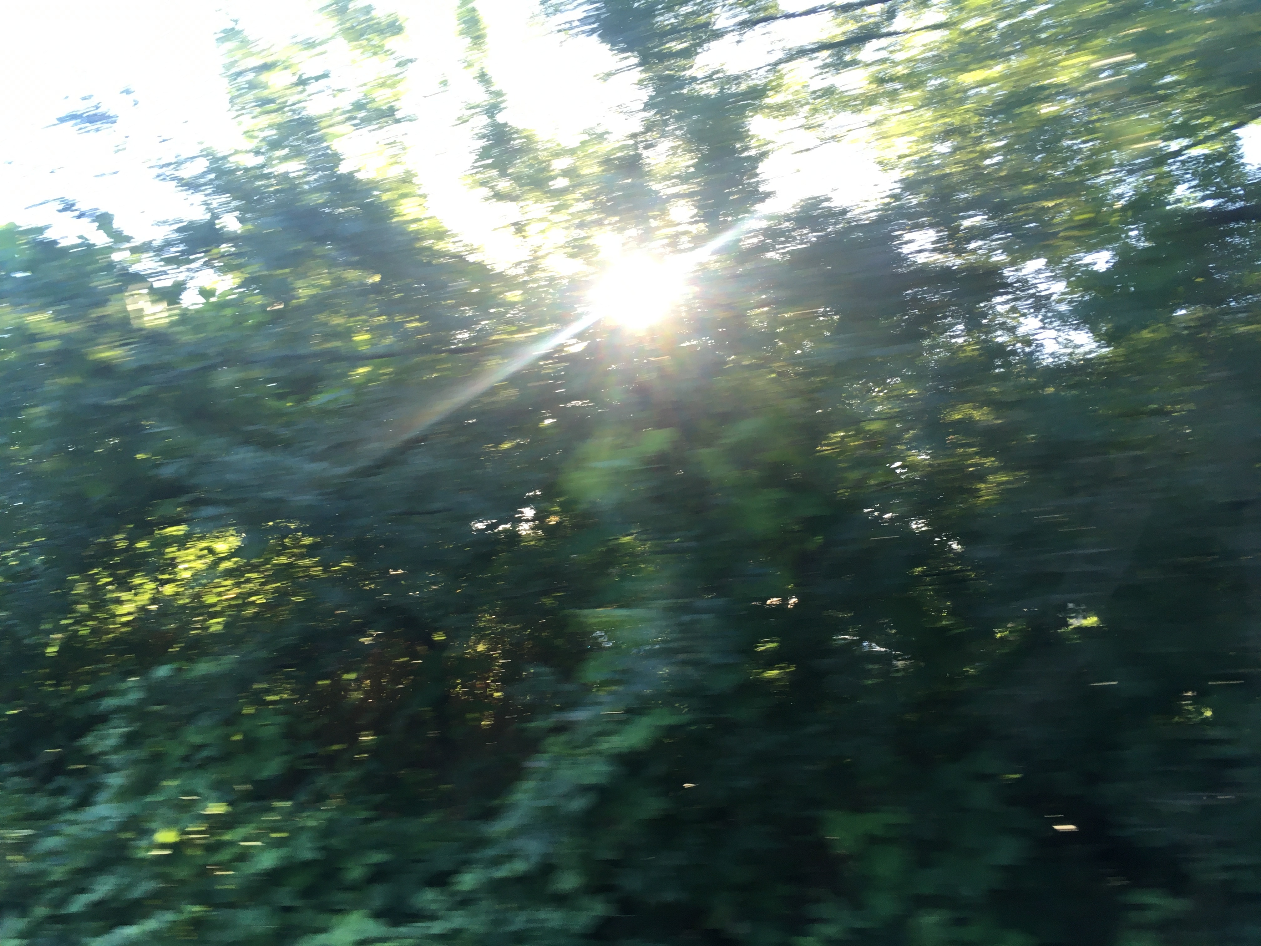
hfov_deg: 61.7
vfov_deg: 48.2
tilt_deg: +9.0
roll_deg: +0.6
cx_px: 630
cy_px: 473
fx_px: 1056
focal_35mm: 29
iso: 32
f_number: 2.2
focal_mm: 4.15
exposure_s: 1/60
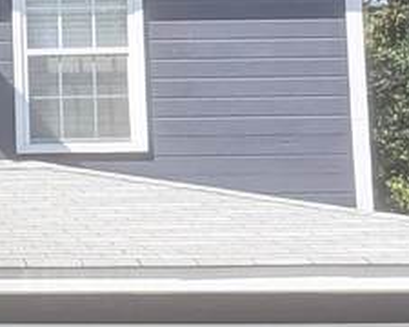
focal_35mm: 133
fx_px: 1610
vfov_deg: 11.5
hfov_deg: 12.1
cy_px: 276
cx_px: -511
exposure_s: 1/1776
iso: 66
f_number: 1.7
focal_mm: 4.53
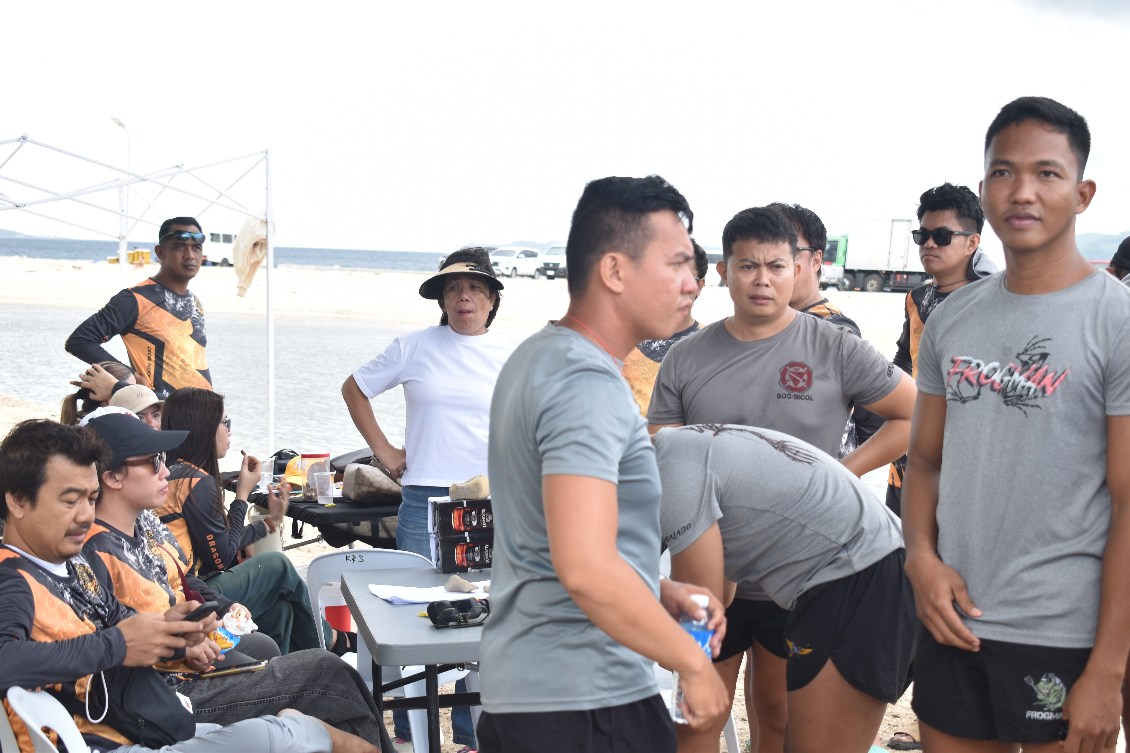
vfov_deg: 19.7
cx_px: 565
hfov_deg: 29.2
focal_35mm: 69
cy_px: 376
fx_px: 2166
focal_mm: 46
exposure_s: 1/100
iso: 100
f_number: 5.6
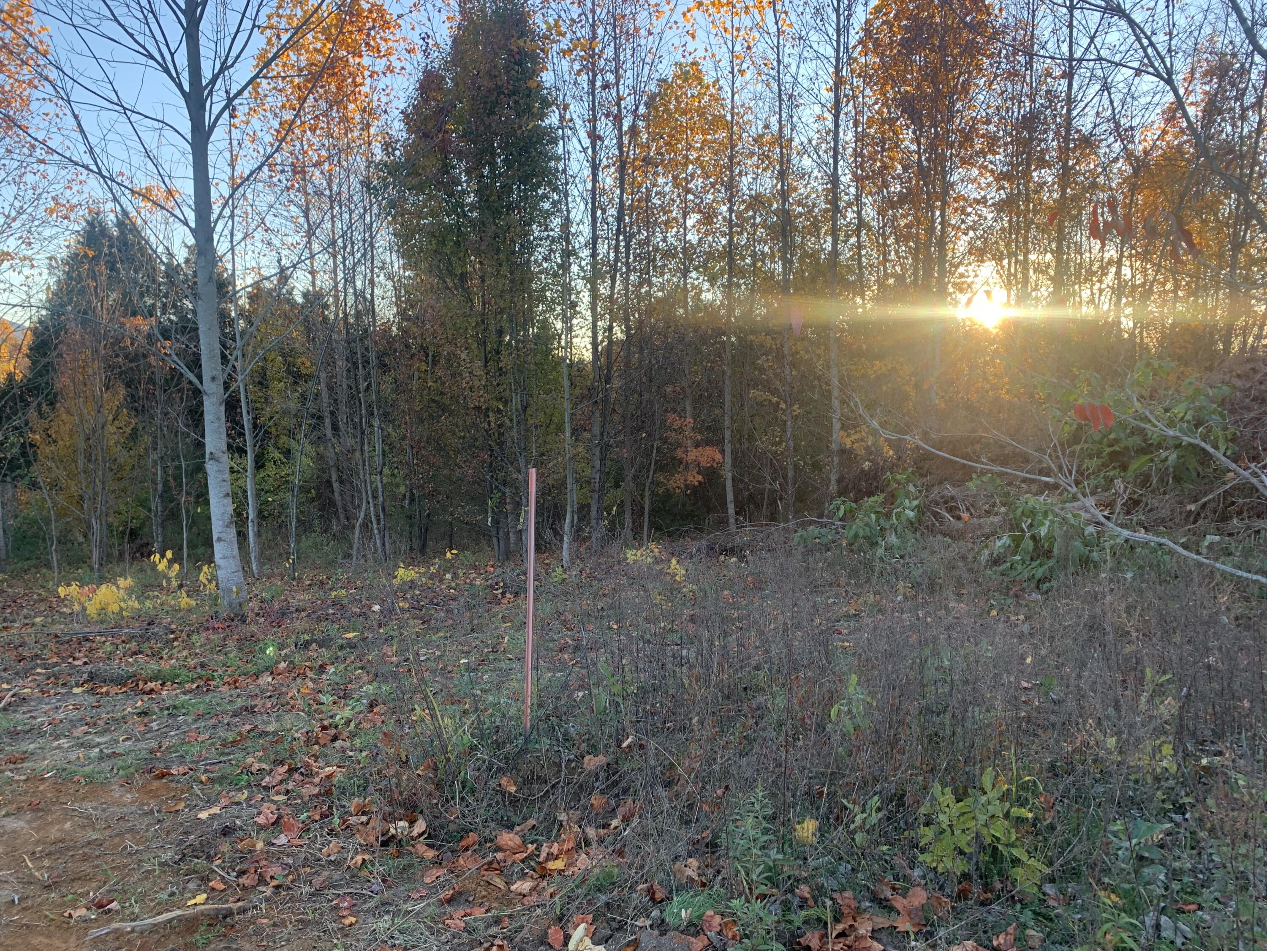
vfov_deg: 53.1
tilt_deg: -5.0
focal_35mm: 26
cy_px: 476
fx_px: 952
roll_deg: -0.1
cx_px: 634
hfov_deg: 67.3
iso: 25
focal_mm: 4.25
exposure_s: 1/122
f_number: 1.8
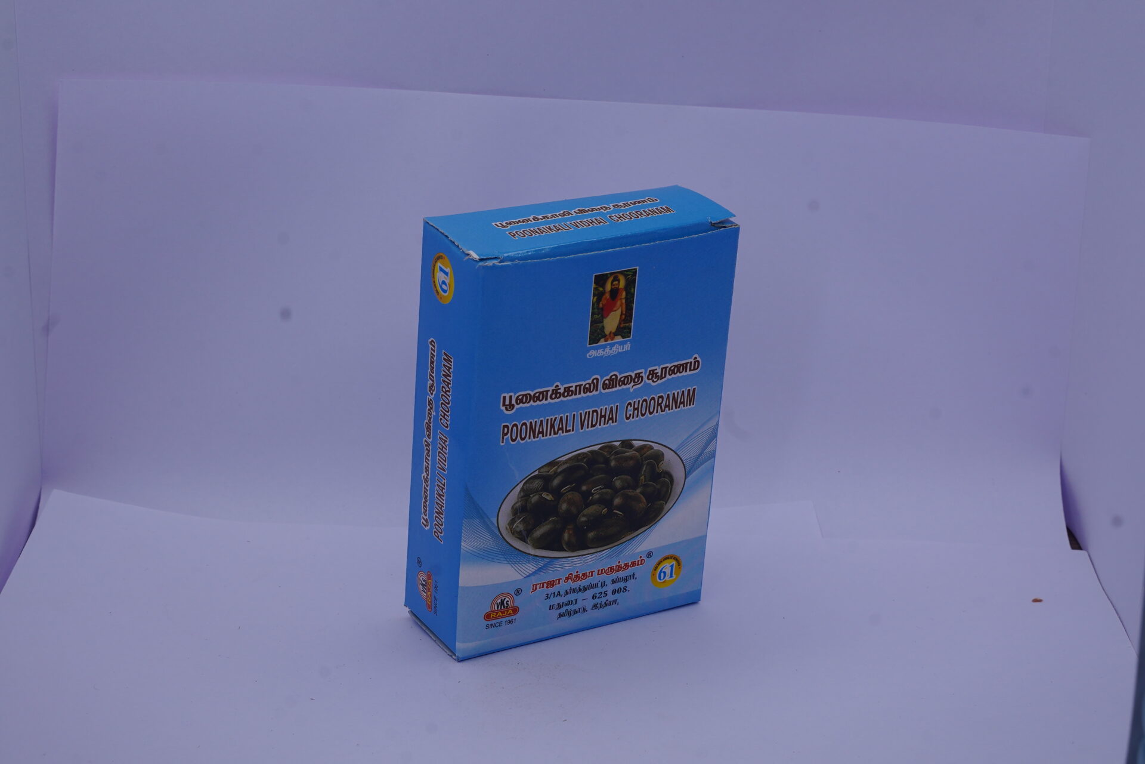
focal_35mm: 71
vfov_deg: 19.2
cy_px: 382
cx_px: 572
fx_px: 2258
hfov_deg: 28.5
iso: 200
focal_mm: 47.8
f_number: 13
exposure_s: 1/100
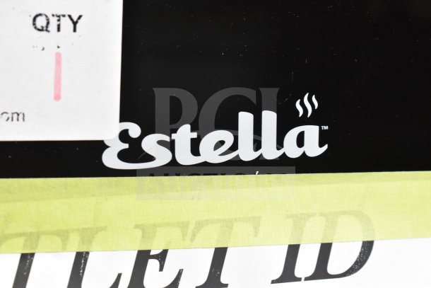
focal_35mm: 82
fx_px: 988
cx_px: 216
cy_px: 144
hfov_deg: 24.6
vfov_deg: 16.6
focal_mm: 55
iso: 1600
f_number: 5.6
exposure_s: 1/100
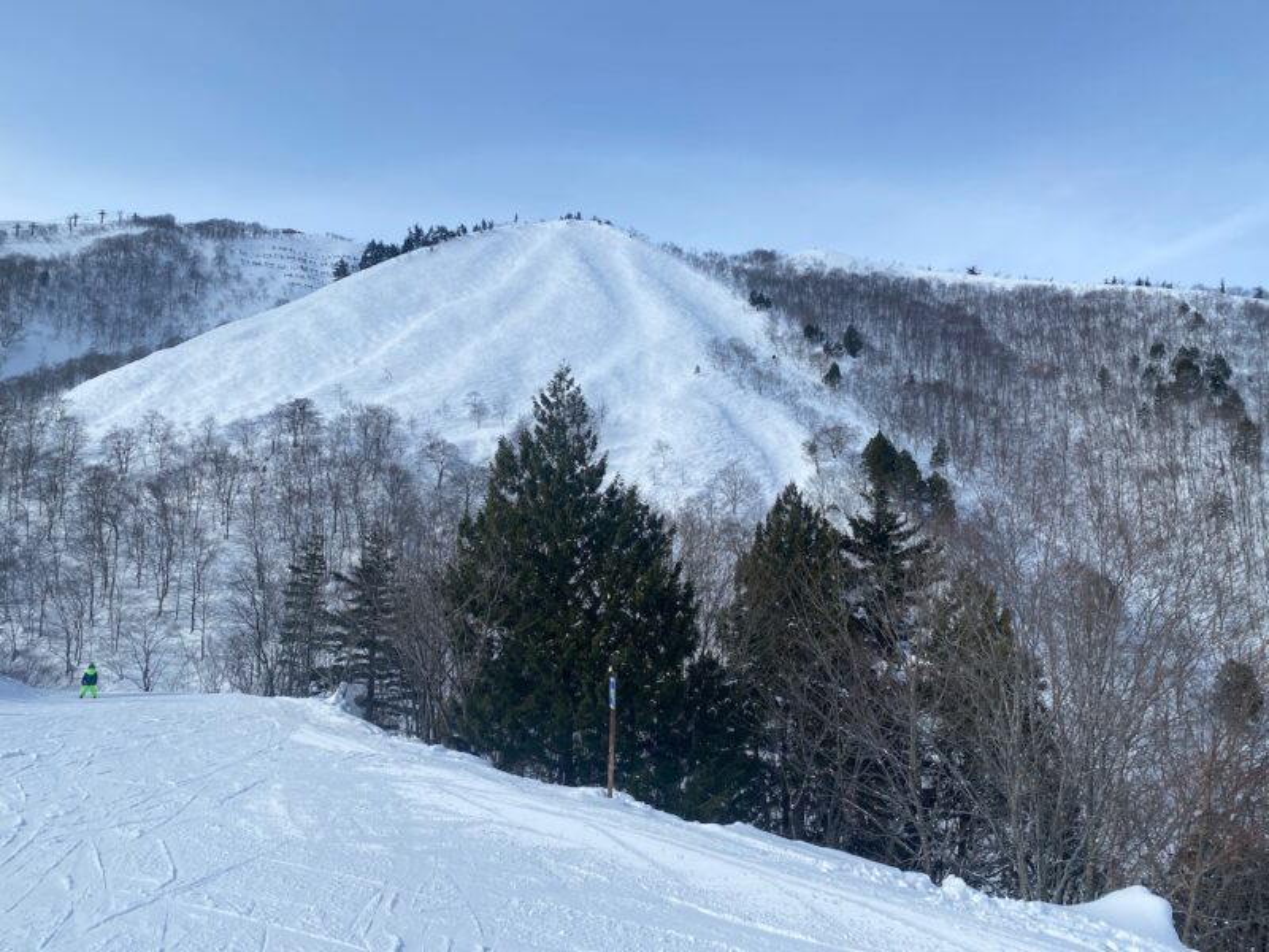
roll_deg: -1.4
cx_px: 634
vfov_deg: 53.1
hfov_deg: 67.3
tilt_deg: +7.2
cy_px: 476
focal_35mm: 26
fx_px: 953
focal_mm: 4.25
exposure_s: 1/4808
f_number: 1.8
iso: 32
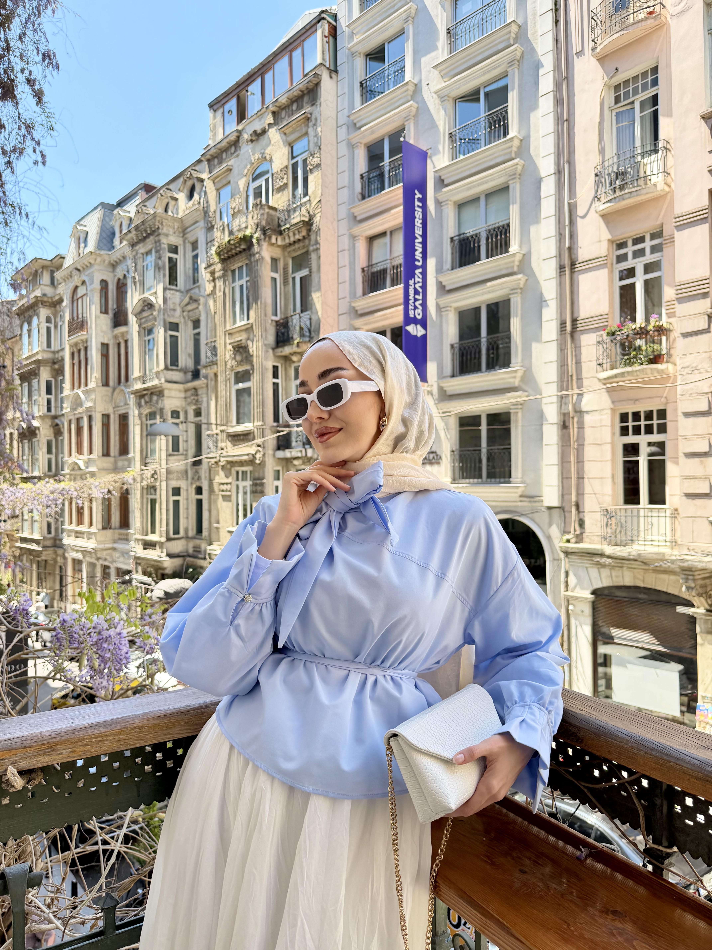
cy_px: 475
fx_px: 658
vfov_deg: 71.6
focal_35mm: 24
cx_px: 356
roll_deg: +0.2
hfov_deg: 56.8
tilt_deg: +1.0
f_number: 1.78
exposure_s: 1/822
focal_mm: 6.76
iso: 100
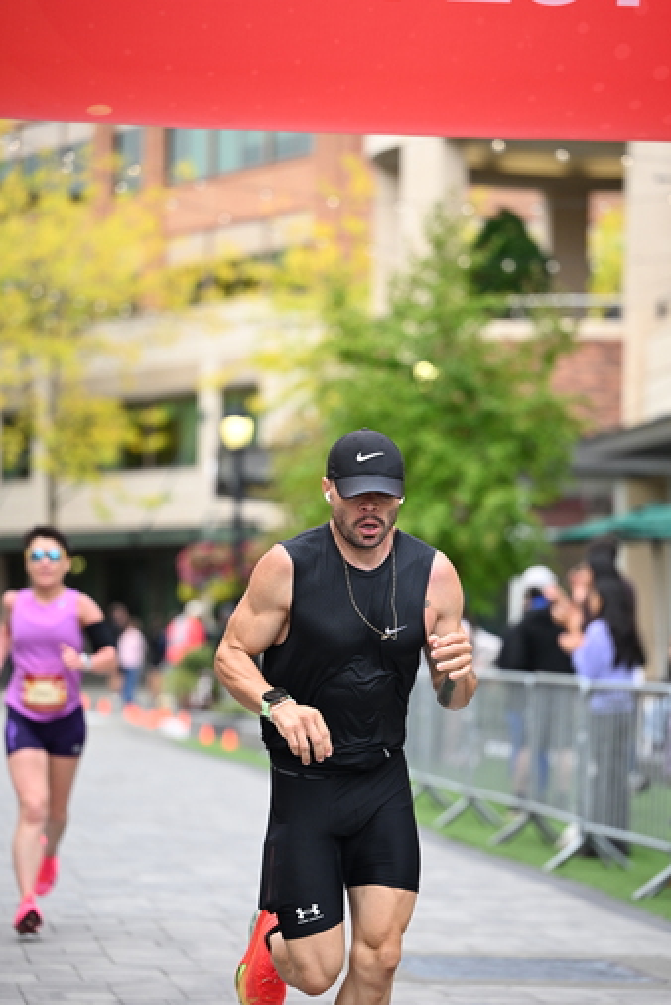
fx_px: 3490
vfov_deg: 16.4
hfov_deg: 11.0
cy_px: 532
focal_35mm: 125
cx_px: 348
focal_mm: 115
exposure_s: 1/2000
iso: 1000
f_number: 2.8
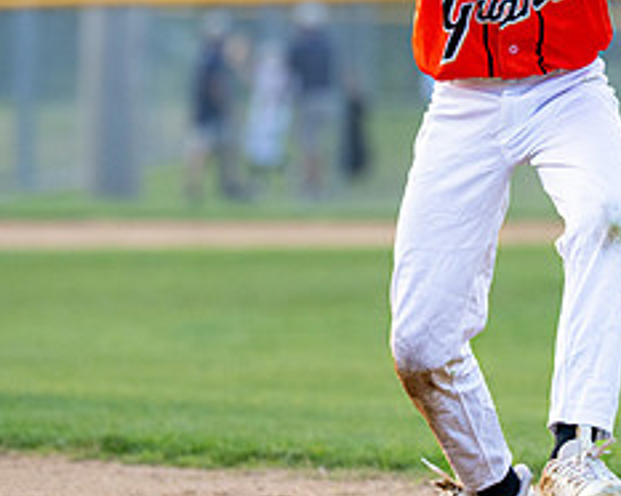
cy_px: 18
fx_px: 7474
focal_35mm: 407
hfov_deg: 4.8
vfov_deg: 3.8
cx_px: 509
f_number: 2.8
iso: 500
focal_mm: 133
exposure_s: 1/2000
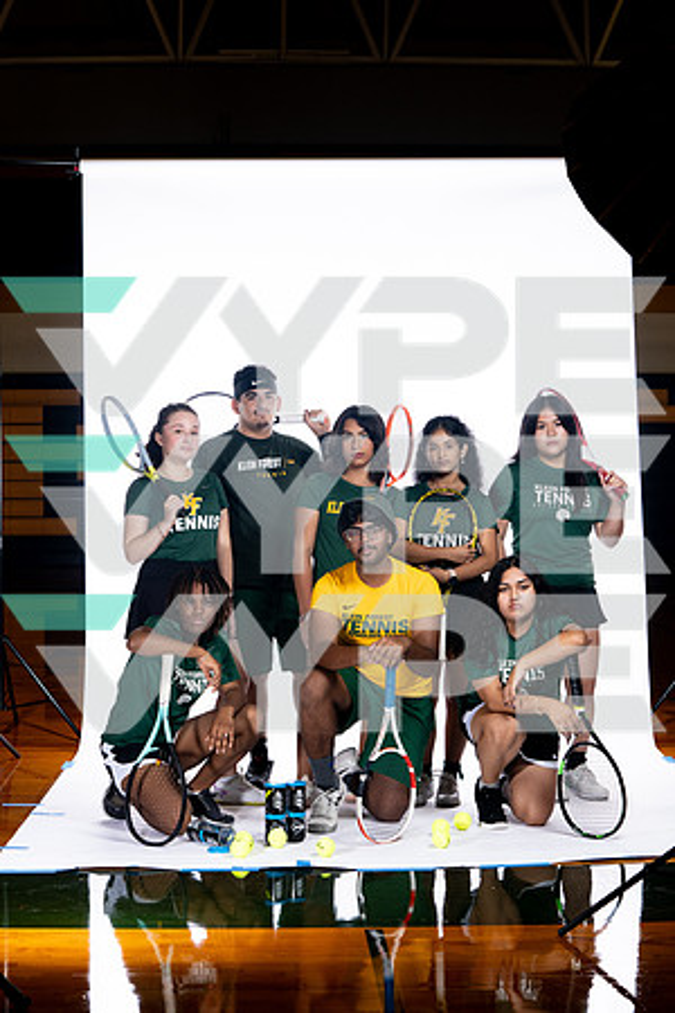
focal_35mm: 70
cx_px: 338
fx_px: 1969
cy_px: 506
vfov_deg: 28.8
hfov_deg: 19.5
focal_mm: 70
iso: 400
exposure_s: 1/250
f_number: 6.3
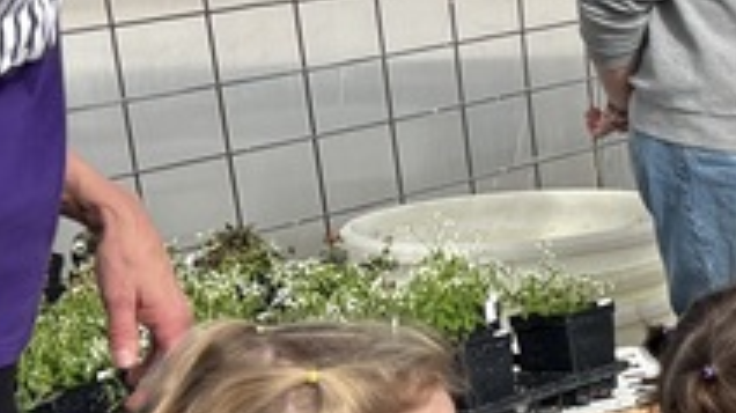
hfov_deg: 13.4
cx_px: 1493
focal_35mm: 137
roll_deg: -0.8
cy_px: 257
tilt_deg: -11.7
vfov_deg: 8.8
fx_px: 2672
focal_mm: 5.96
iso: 50
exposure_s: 1/1912
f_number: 1.6
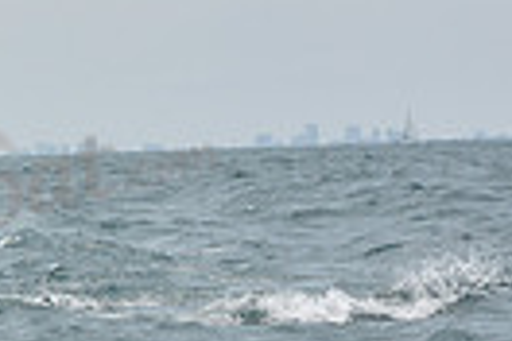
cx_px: -528
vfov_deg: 3.6
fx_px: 5376
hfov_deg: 5.3
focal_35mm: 378
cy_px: 64
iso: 250
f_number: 11
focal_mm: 86
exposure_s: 1/800
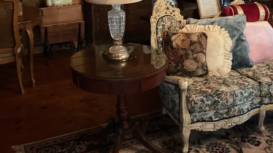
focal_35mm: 47
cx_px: 135
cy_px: 10
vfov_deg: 24.6
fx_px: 340
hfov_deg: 43.7
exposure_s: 1/20
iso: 500
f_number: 1.8
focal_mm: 3
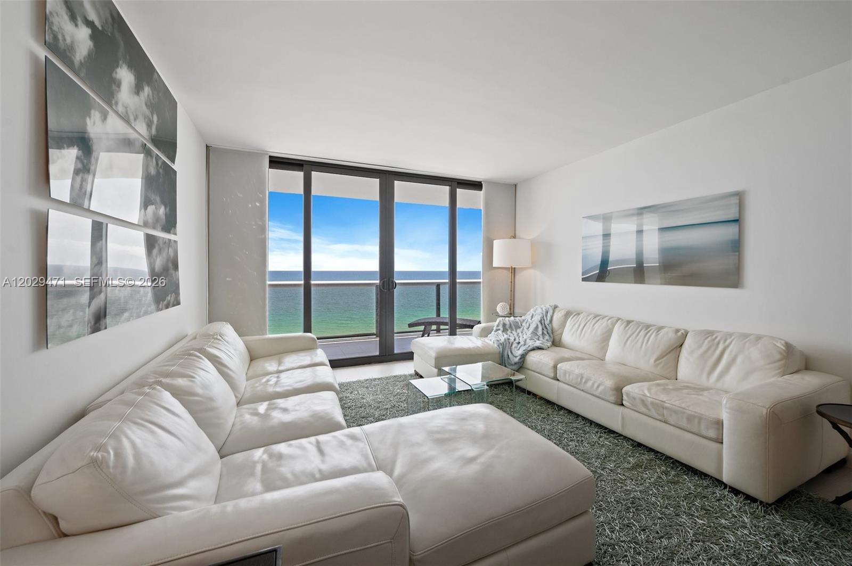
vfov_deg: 81.1
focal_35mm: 14
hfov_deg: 104.3
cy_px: 283
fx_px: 331
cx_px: 426
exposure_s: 1/50
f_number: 8
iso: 200
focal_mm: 14
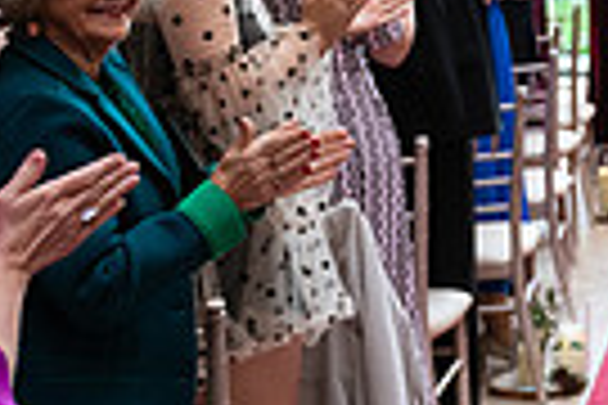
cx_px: 1049
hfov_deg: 13.9
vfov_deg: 10.2
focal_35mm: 133
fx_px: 2246
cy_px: -7
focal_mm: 31
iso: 800
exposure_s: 1/160
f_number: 3.5
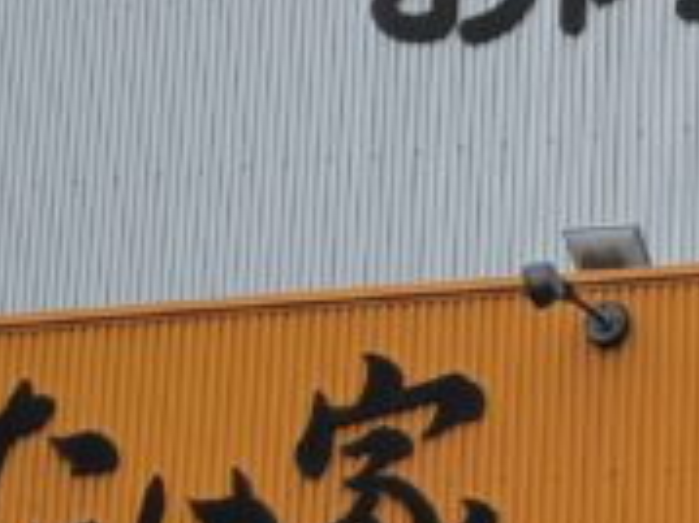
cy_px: 550
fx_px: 2886
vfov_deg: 10.3
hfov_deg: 13.5
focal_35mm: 143
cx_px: 789
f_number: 1.7
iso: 50
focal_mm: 4.7
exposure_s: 1/177
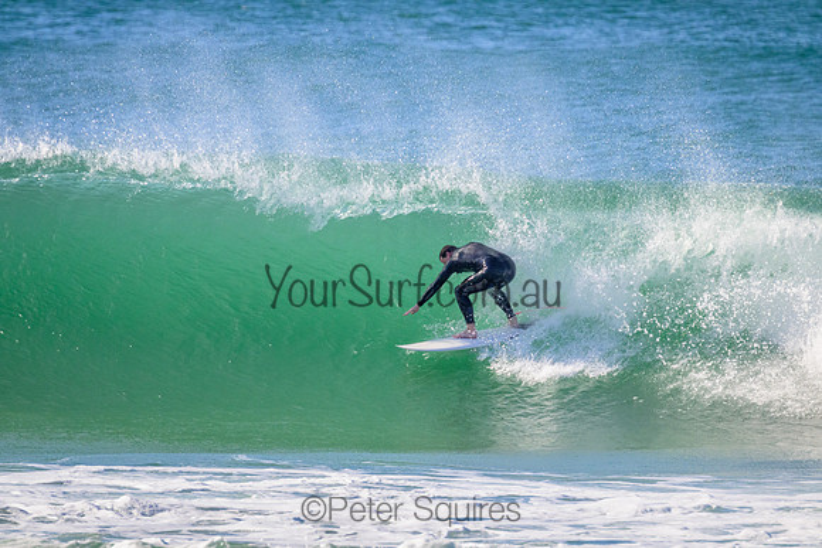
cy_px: 274
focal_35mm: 800
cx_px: 411
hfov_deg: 2.6
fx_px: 18270
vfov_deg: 1.7
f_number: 11
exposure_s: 1/2000
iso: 2000
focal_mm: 800
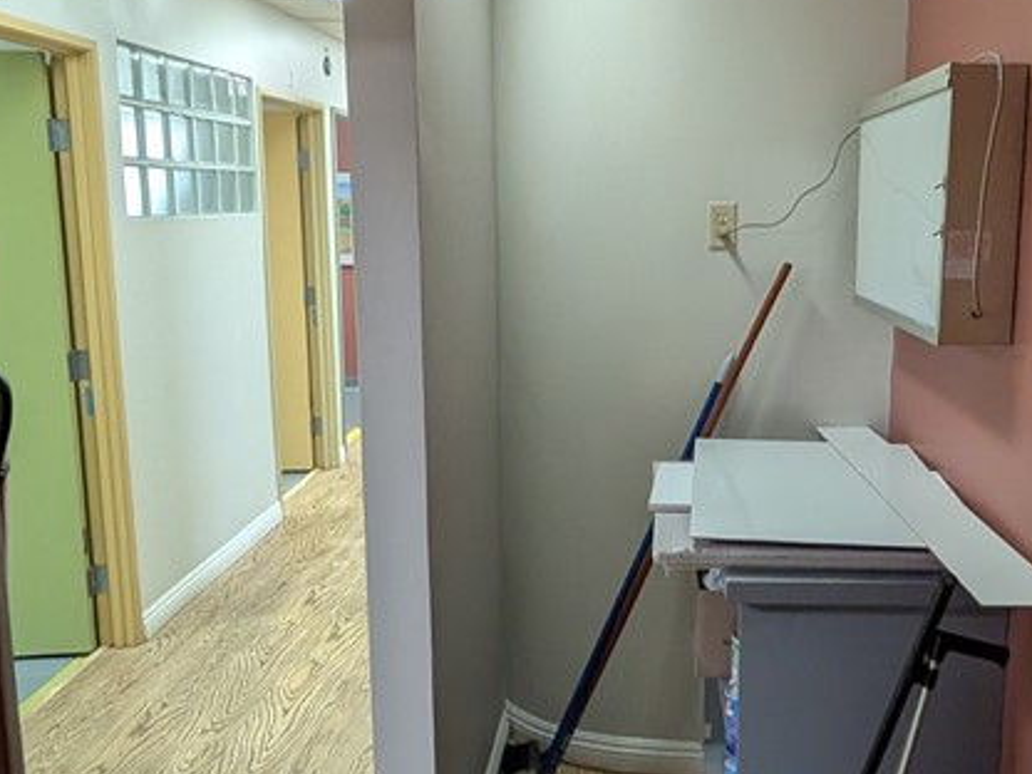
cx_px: 605
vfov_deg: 44.1
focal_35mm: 32
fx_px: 954
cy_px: 360
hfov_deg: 56.5
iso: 232
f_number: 2.2
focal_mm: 1.54
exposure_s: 1/30
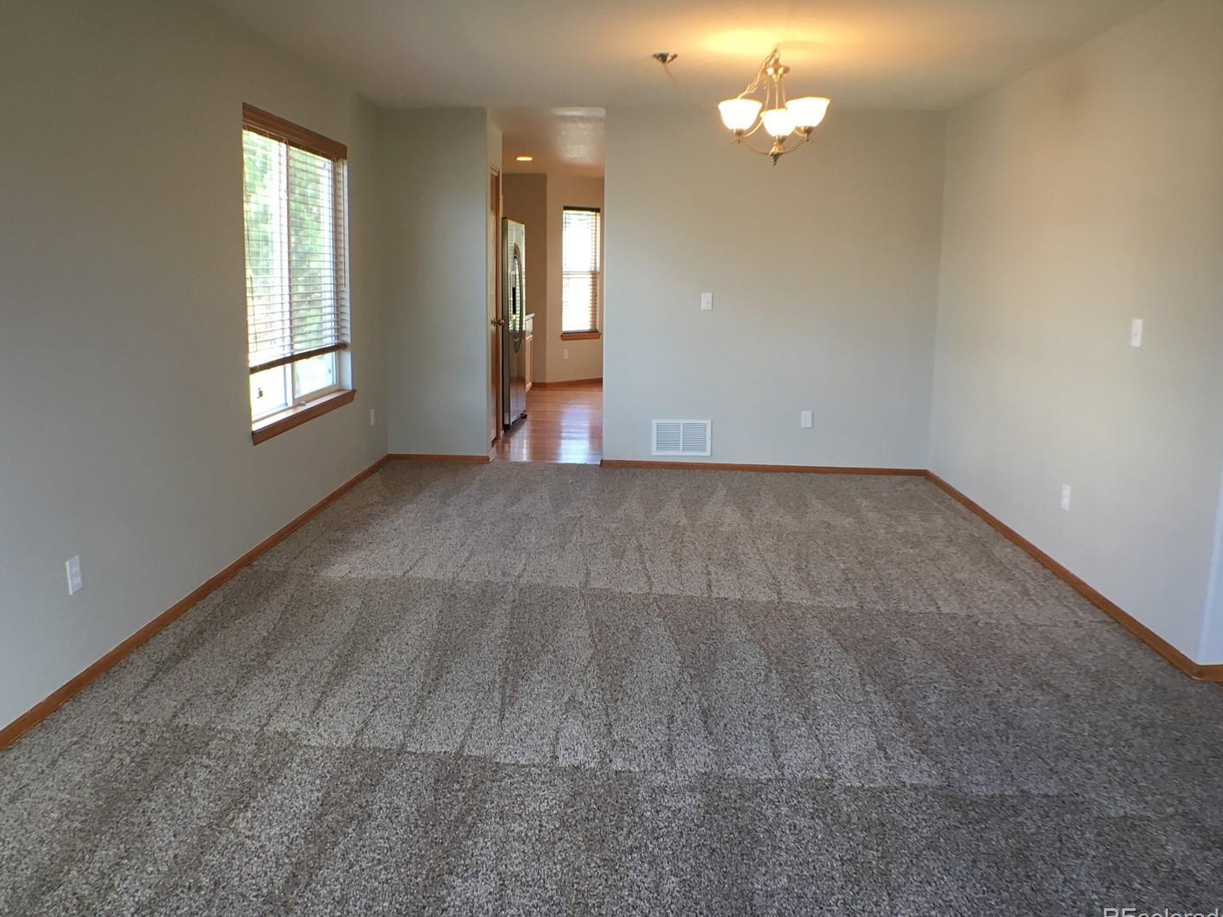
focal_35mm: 33
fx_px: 1166
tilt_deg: -10.5
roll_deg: +0.0
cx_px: 548
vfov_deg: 42.9
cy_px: 415
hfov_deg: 55.2
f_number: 2.2
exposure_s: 1/30
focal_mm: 4.15
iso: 32
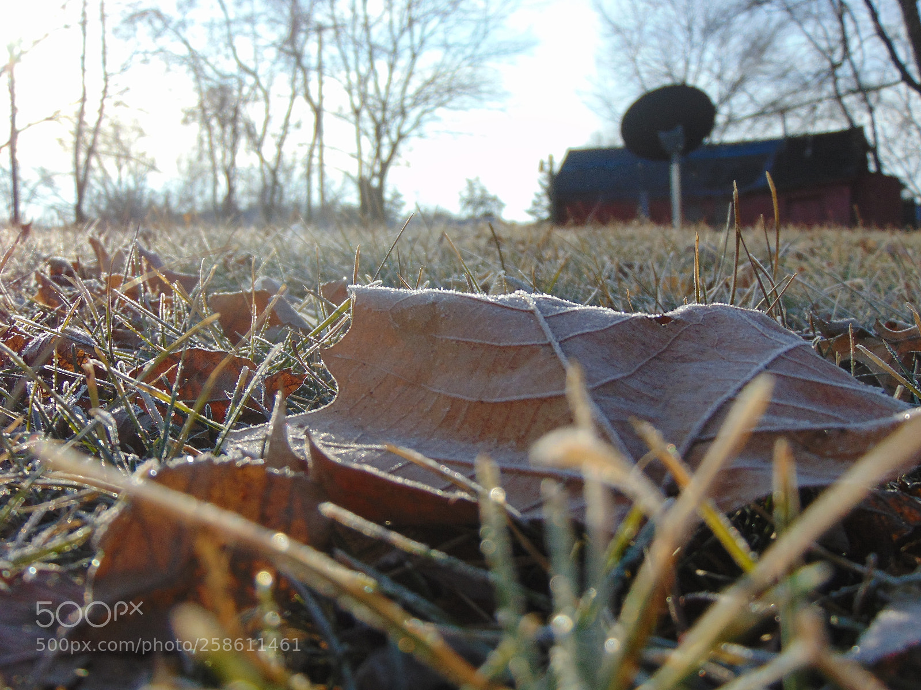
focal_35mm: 42
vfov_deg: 34.3
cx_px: 460
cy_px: 345
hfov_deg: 44.8
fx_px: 1117
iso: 80
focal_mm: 7.6
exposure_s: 1/640
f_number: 3.3
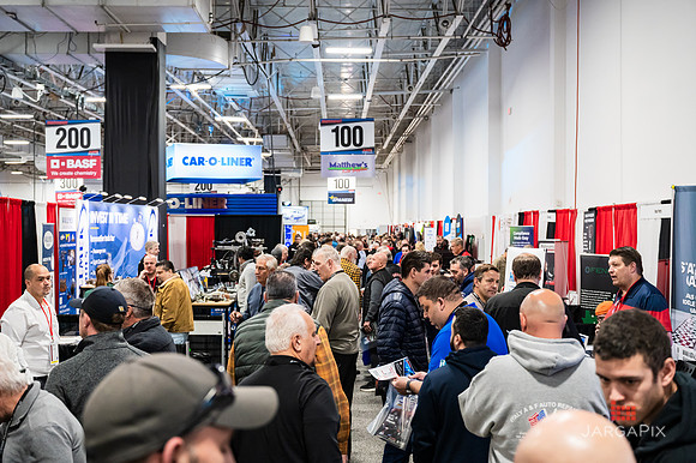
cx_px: 348
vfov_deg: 30.1
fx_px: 862
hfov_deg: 44.0
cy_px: 232
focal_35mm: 45
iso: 5000
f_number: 4
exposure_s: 1/200
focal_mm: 44
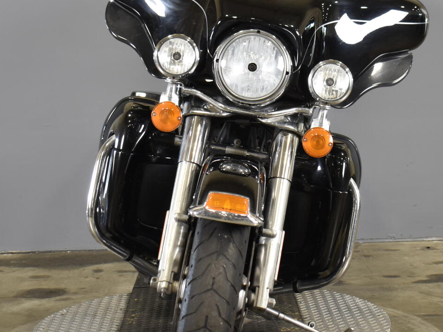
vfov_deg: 16.8
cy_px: 145
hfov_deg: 22.2
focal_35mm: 88
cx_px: 241
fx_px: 1127
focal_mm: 29
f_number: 4.2
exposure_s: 1/25
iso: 400
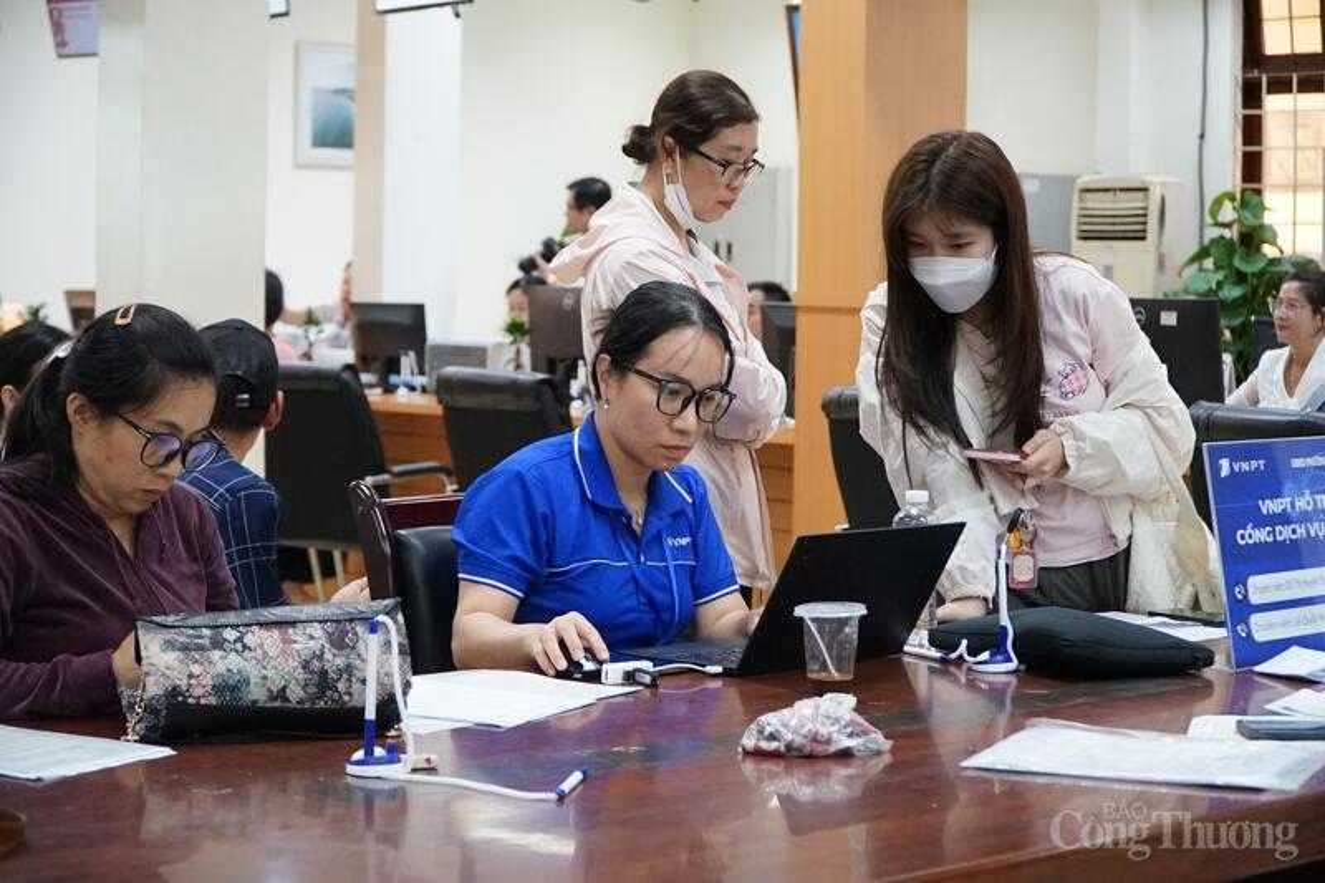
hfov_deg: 30.5
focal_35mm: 66
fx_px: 2429
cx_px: 662
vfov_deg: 20.6
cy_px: 442
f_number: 4
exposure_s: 1/160
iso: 3200
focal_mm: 44
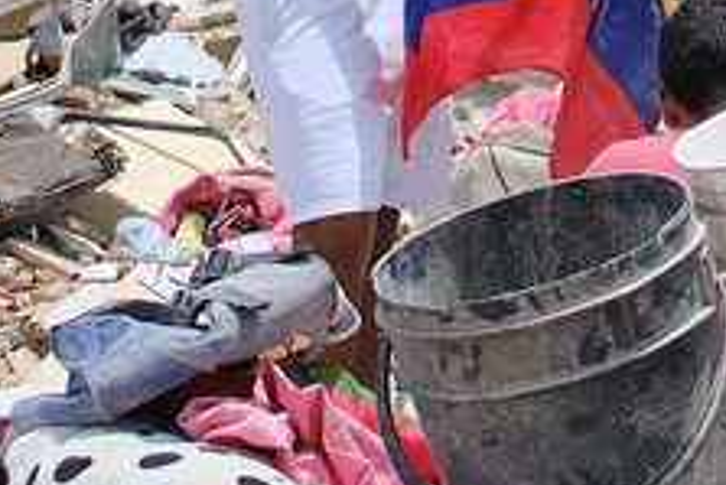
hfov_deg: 16.9
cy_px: -409
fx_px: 2442
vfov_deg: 10.6
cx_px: 495
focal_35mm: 121
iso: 500
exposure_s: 1/2000
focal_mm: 18
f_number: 5.6
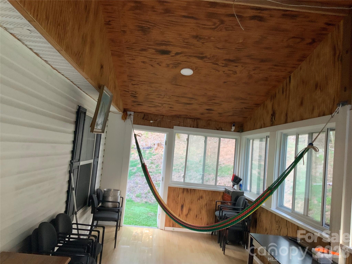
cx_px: 176
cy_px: 132
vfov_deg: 48.2
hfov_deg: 61.7
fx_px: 295
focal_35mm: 29
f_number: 1.8
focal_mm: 3
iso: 200
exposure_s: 1/60
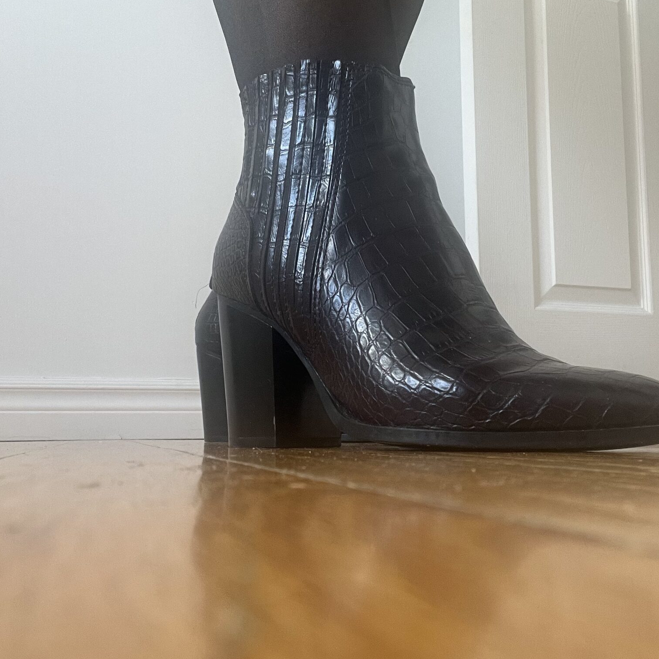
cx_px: 328
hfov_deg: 46.0
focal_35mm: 36
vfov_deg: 46.0
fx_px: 775
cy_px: 340
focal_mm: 2.71
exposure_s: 1/60
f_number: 2.2
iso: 100
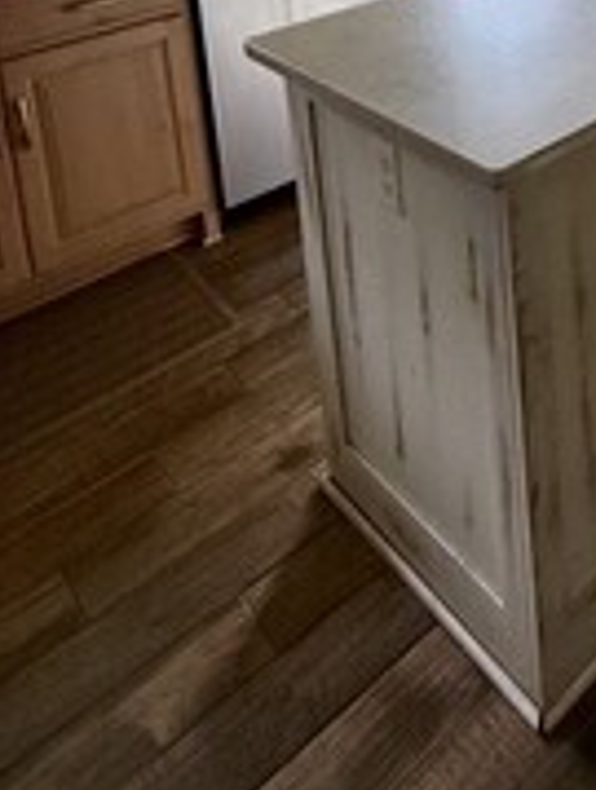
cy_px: -146
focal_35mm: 39
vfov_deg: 37.1
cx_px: 642
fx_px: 892
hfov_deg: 32.8
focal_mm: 2.22
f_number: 2.2
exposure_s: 1/99
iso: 320
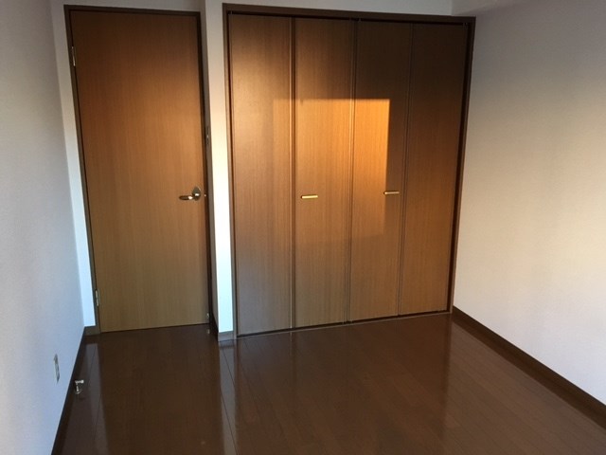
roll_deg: -1.2
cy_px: 228
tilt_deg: -14.6
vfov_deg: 48.2
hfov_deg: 61.7
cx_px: 303
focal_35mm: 29
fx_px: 508
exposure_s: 1/30
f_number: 2.2
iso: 200
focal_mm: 4.15
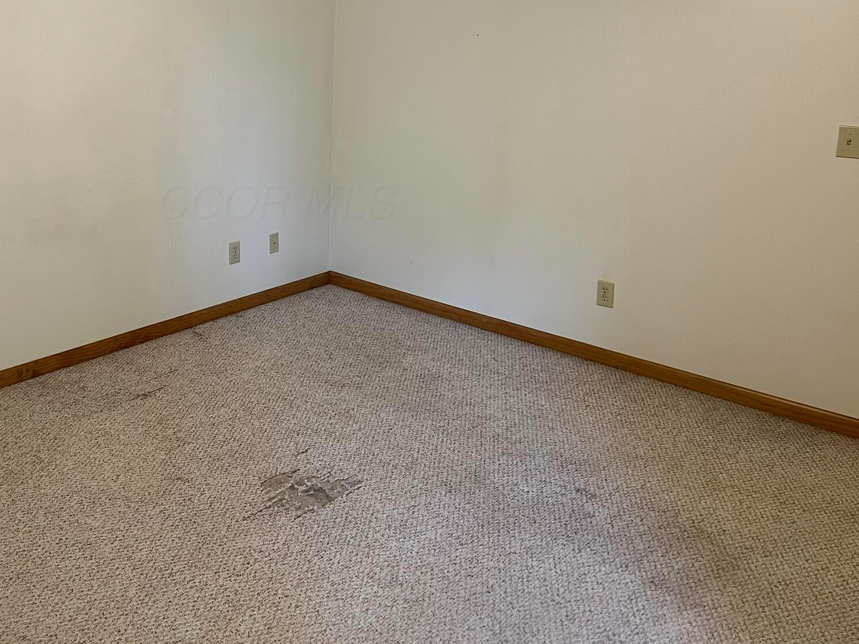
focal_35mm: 36
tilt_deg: -12.3
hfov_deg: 50.3
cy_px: 202
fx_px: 893
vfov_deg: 39.1
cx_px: 277
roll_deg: -0.1
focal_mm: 5.7
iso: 80
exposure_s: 1/60
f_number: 1.5
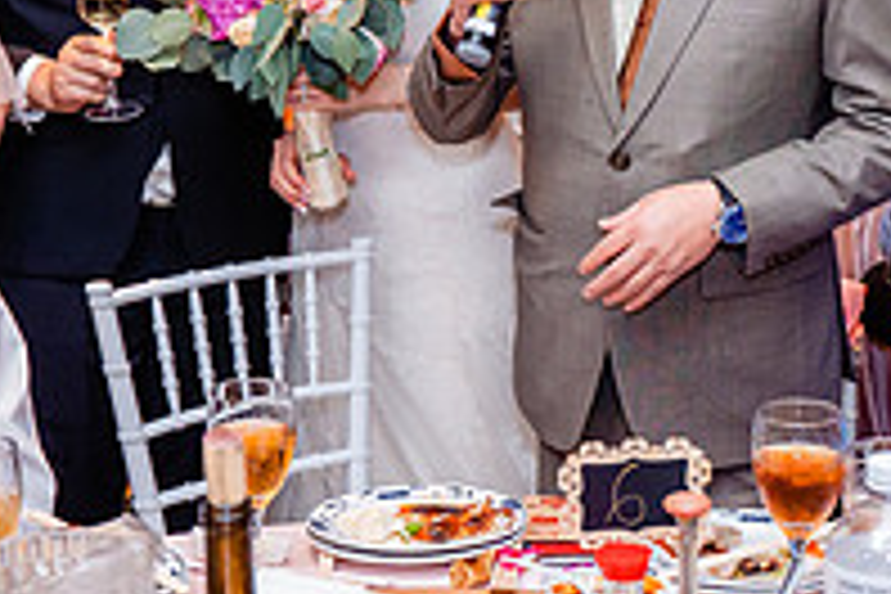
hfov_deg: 24.8
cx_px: 468
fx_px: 2029
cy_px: 34
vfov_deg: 16.4
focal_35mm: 82
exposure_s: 1/200
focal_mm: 28
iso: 1600
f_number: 4.5
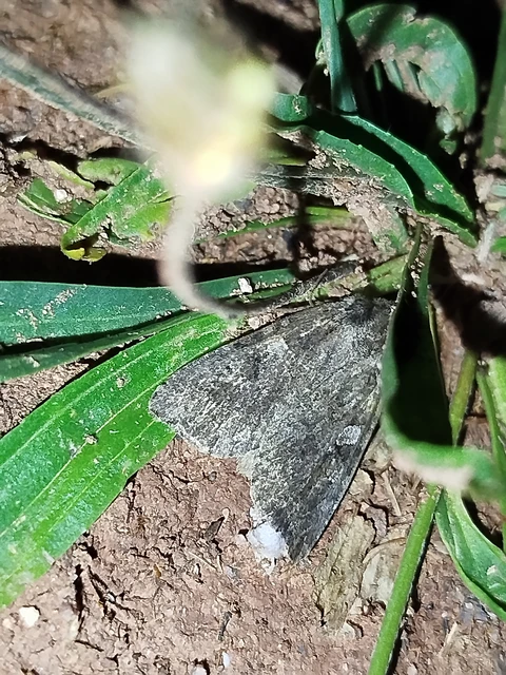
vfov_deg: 26.3
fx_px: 1442
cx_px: 253
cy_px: 338
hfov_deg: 19.9
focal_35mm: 74
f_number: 1.7
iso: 160
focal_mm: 5.31
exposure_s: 1/33
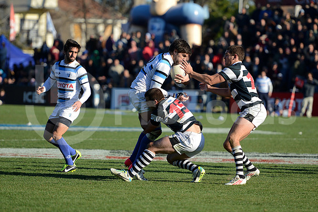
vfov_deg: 7.4
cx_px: 159
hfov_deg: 11.1
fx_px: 1634
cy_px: 106
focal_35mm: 185
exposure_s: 1/2000
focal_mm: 185
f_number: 2.8
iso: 320
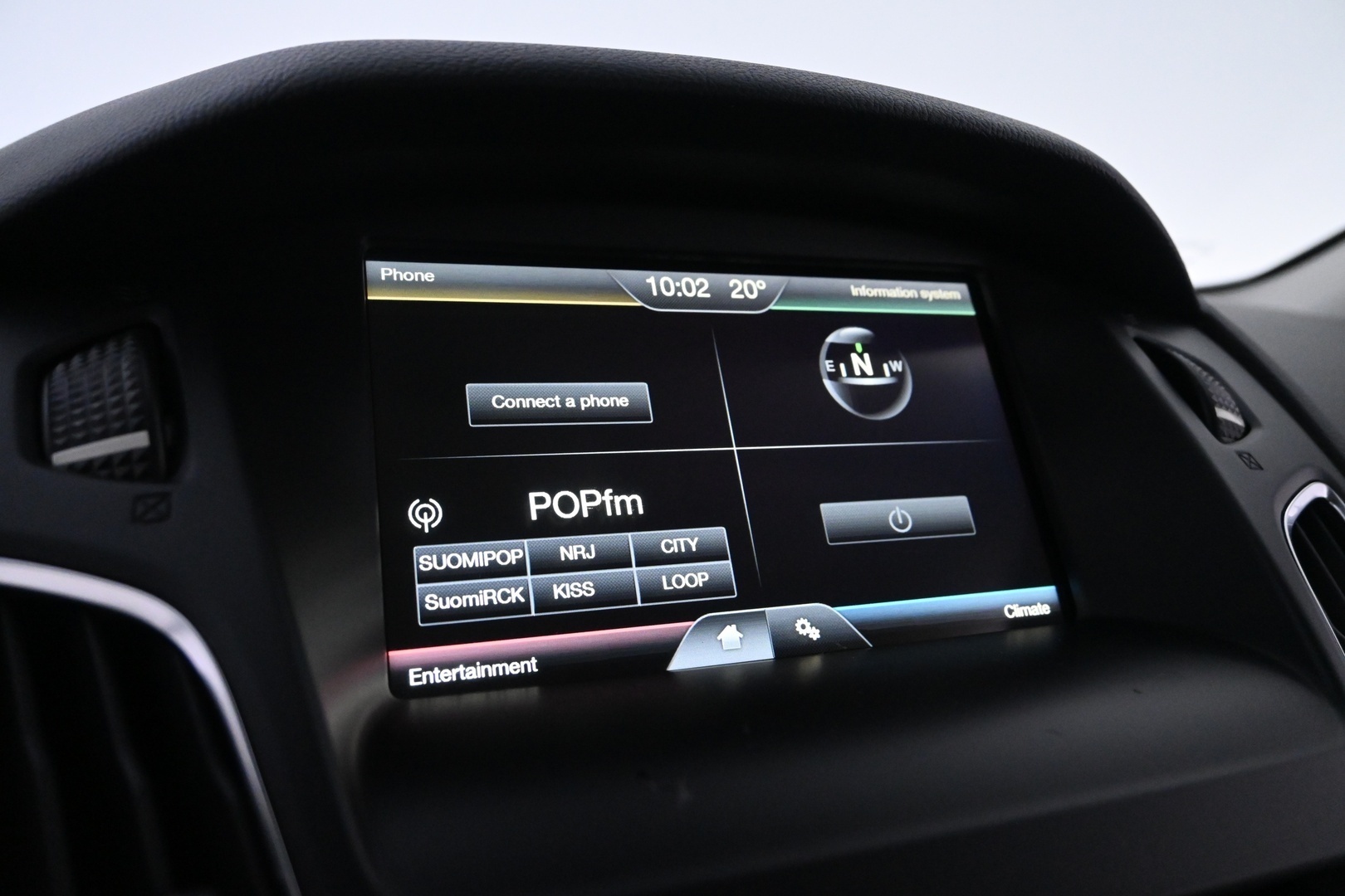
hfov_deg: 68.9
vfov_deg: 49.1
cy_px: 448
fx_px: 981
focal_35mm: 26
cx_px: 672
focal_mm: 17.5
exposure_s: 1/80
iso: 4000
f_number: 4.5
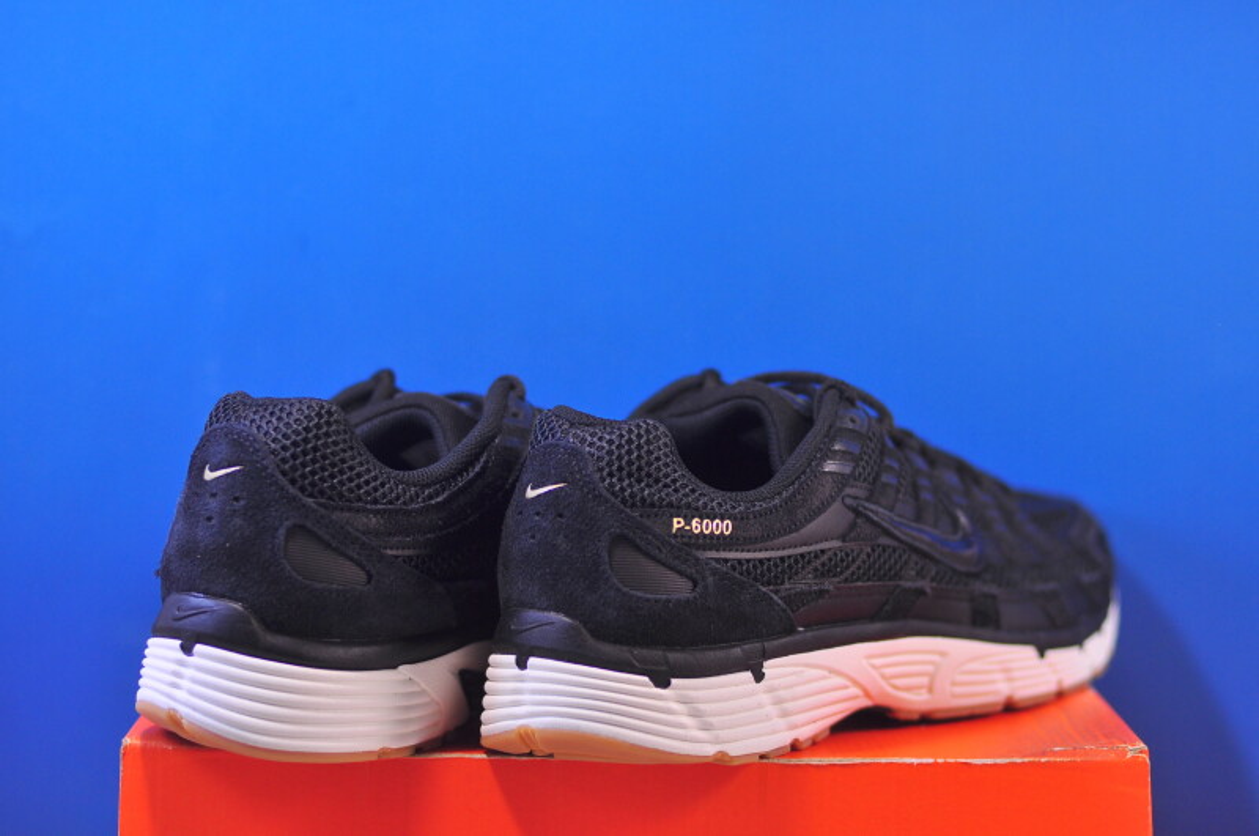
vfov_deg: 18.1
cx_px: 630
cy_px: 418
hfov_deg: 27.0
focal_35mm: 75
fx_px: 2619
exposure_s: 1/320
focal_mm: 50
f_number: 2.2
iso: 250
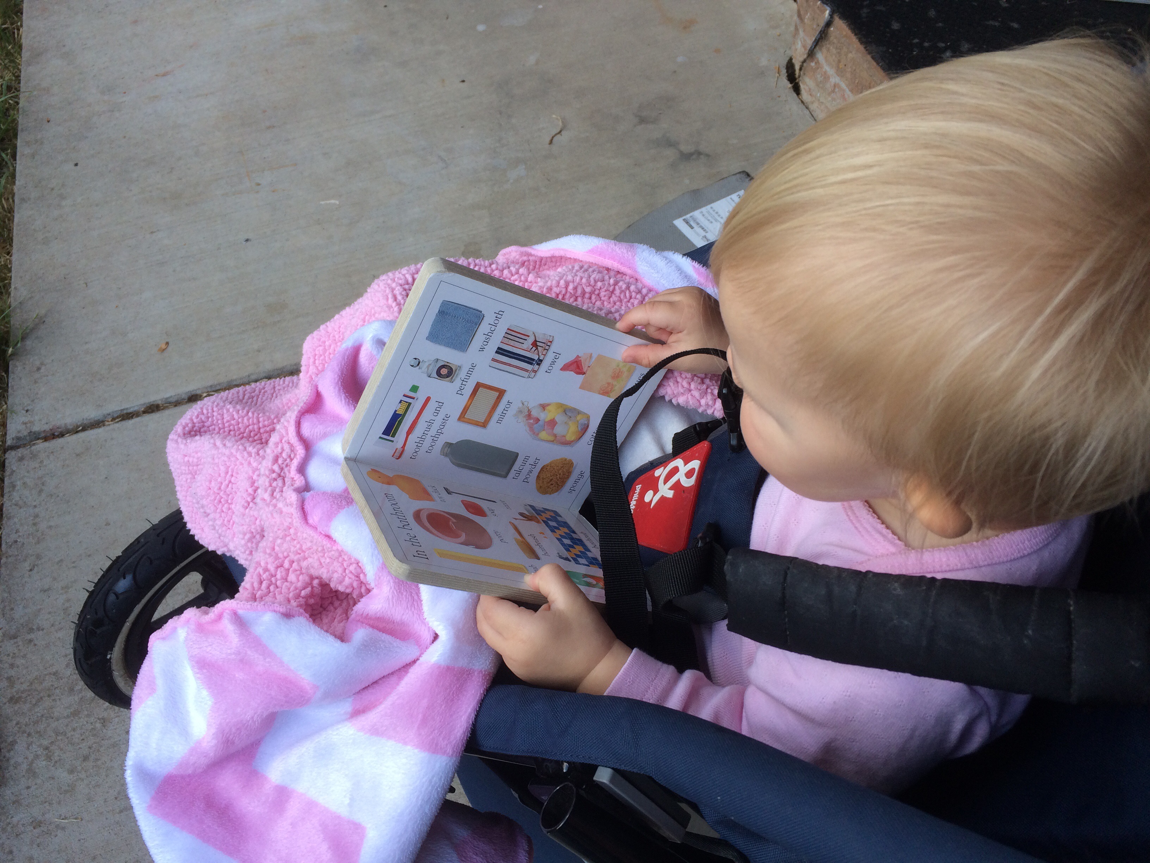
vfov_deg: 48.2
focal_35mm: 29
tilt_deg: -53.1
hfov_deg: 61.7
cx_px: 575
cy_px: 432
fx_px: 963
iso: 32
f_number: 2.2
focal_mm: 4.15
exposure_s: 1/125
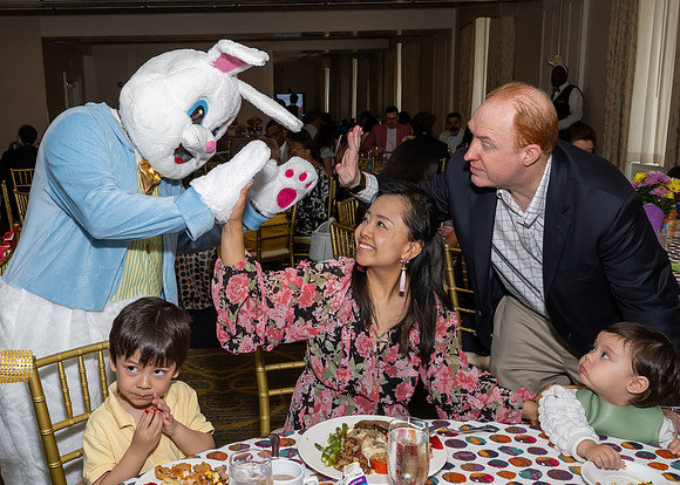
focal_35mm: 34
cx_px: 262
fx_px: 665
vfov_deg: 40.1
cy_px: 245
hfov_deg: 53.7
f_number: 8
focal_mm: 19
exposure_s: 1/250
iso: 500
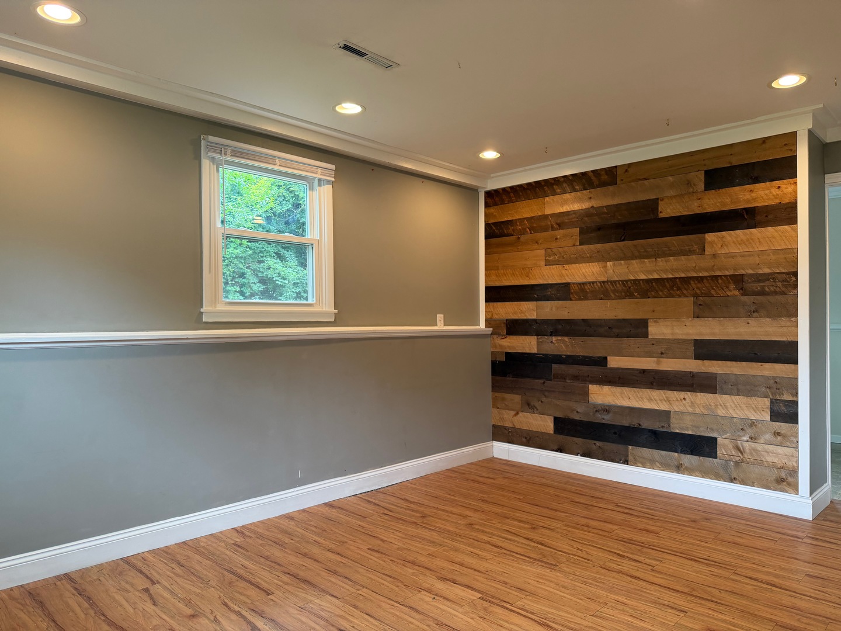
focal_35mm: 24
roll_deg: +0.0
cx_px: 420
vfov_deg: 56.8
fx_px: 583
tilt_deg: -0.4
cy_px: 316
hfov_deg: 71.6
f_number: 1.78
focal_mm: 6.76
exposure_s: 1/60
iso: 125
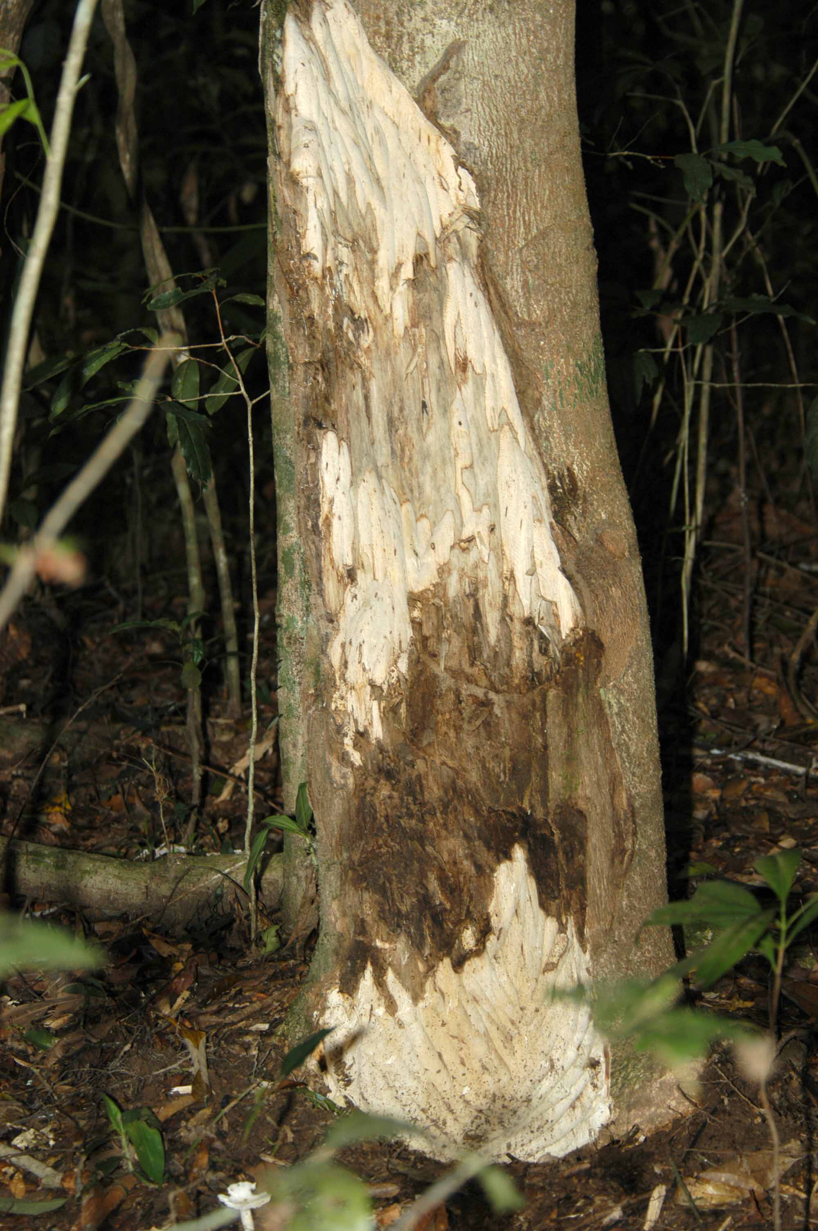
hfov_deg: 11.4
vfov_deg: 17.1
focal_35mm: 120
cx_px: 409
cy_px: 616
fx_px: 4097
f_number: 4.5
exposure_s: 1/180
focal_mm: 80
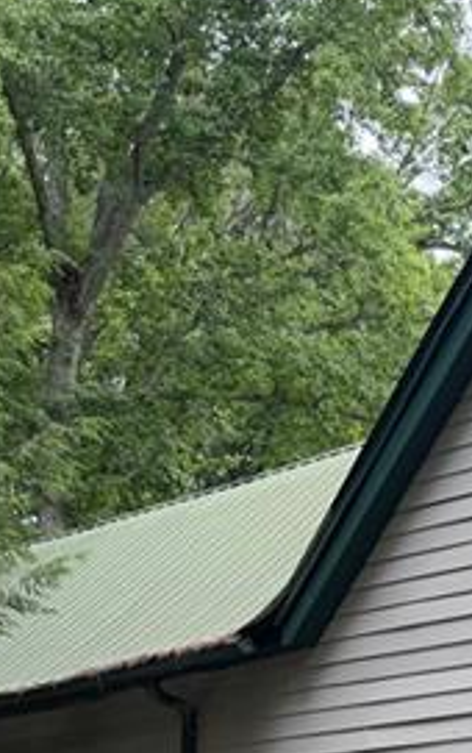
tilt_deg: +5.1
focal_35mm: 72
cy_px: 803
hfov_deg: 16.7
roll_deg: -0.2
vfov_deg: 26.6
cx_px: 675
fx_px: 1478
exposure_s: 1/772
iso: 100
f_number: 1.78
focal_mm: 6.76
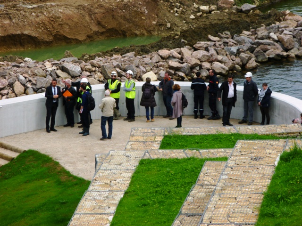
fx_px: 2181
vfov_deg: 5.9
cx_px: 151
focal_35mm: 250
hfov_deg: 7.9
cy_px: 113
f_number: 5.9
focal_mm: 45
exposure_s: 1/250
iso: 100
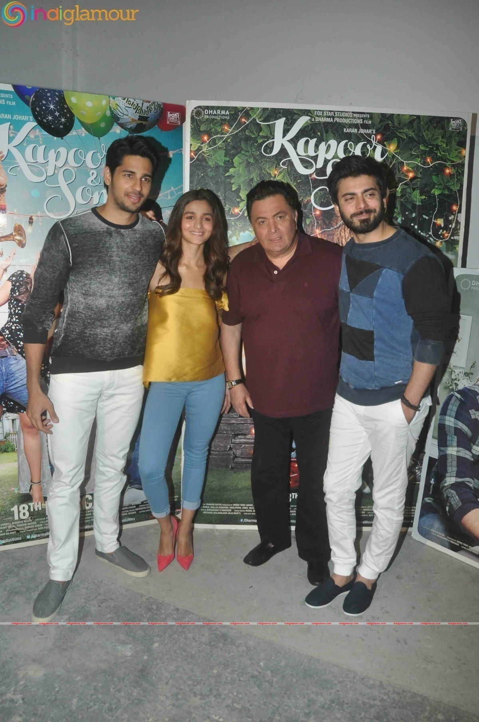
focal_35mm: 27
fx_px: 540
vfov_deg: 67.4
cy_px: 361
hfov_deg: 47.8
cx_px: 240
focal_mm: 18
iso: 1250
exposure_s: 1/160
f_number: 8
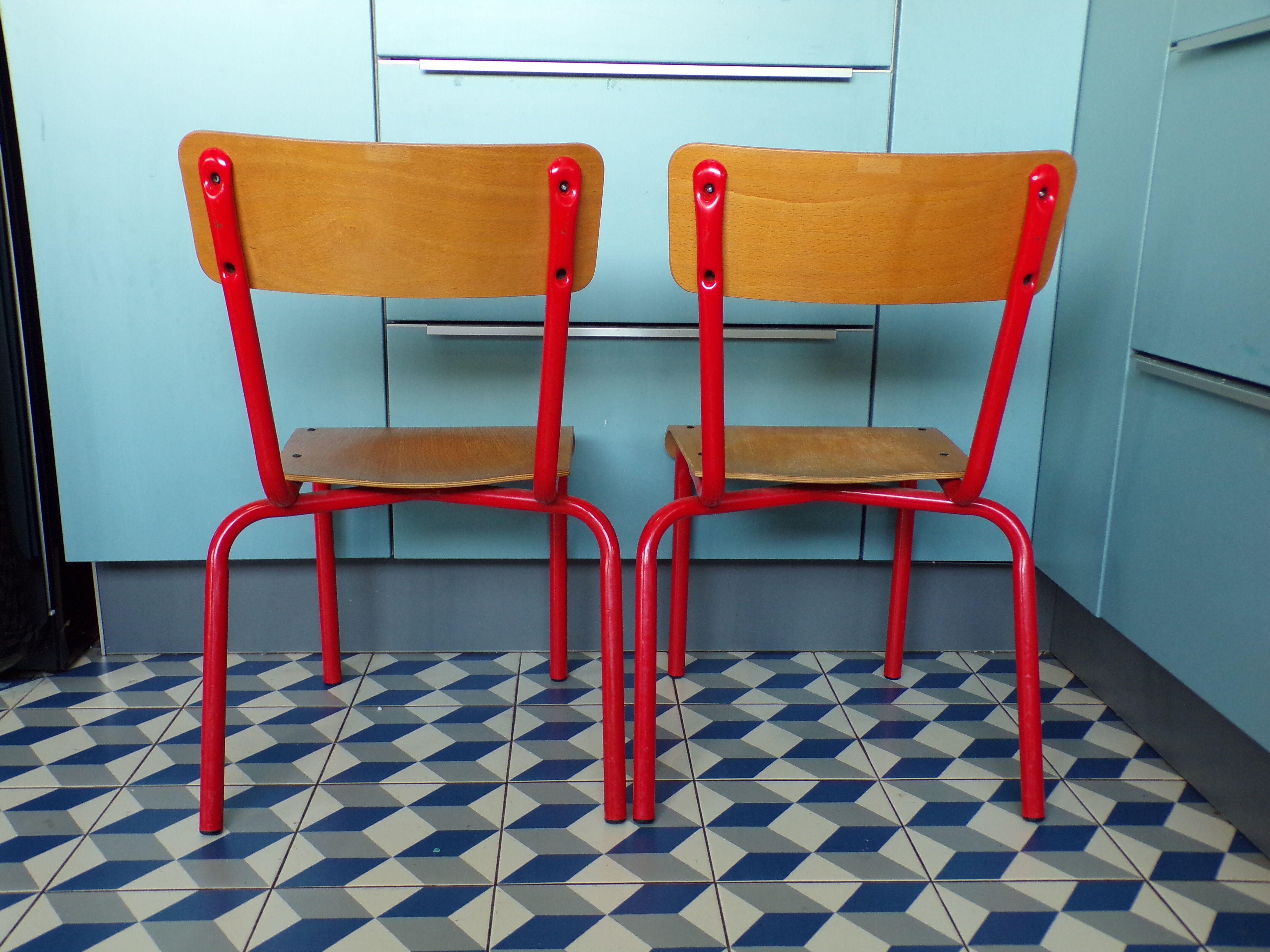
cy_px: 476
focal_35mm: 32
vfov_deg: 44.2
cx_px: 635
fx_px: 1174
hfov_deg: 56.8
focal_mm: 5.8
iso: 200
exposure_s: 1/20
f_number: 3.2
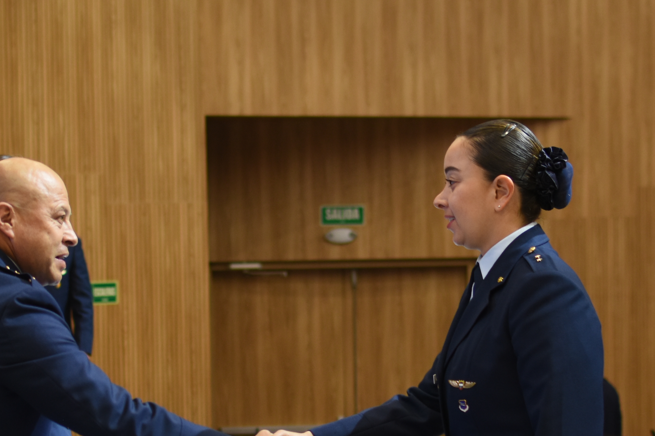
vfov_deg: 12.1
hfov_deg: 18.1
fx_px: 2057
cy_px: 338
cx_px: 241
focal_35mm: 113
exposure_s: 1/100
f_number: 2.2
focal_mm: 35
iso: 400
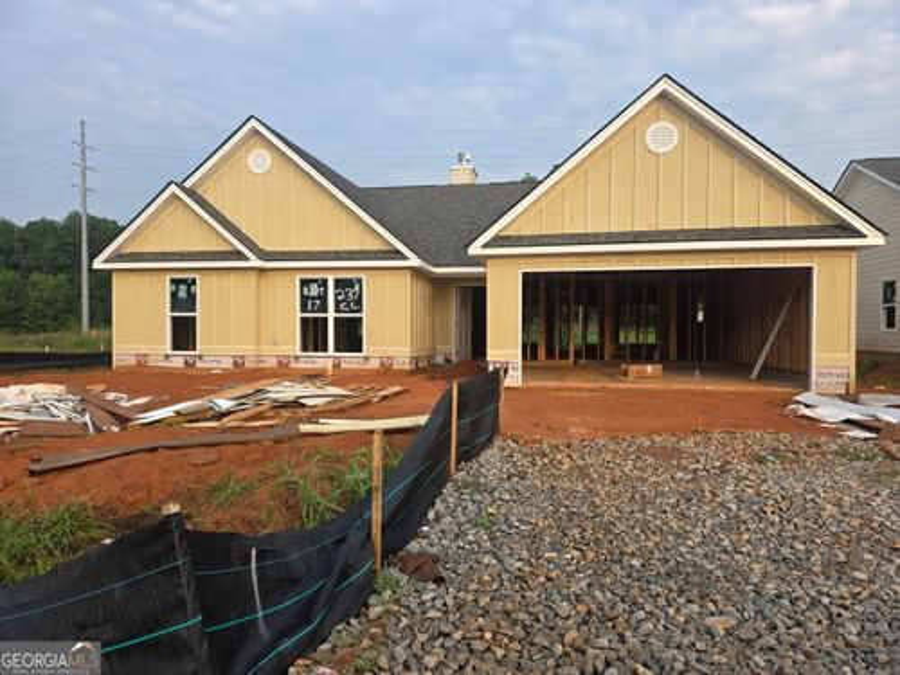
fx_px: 598
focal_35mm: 23
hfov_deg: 73.9
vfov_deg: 58.9
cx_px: 450
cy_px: 338
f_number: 1.7
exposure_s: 1/1218
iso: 80
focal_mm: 6.3
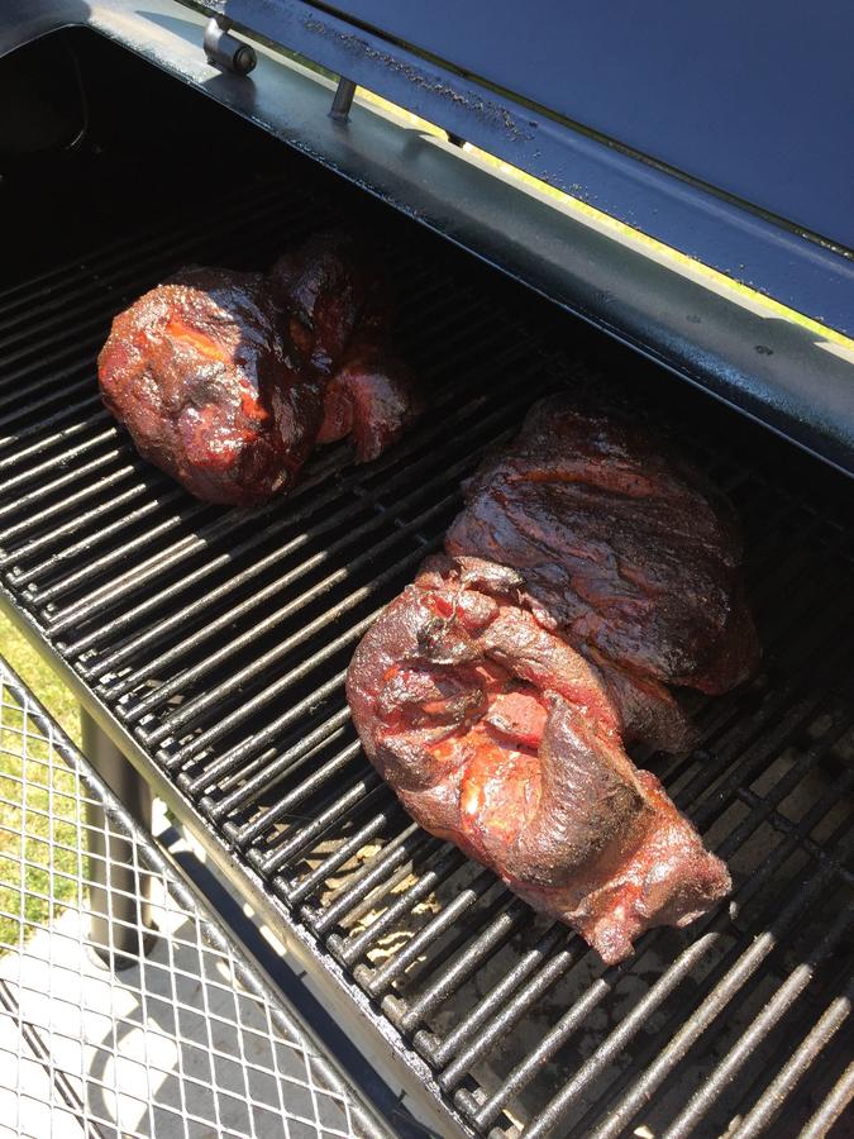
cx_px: 427
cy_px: 570
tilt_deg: -50.6
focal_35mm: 29
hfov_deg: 48.2
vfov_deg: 61.7
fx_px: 954
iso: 32
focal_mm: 4.15
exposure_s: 1/347
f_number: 2.2
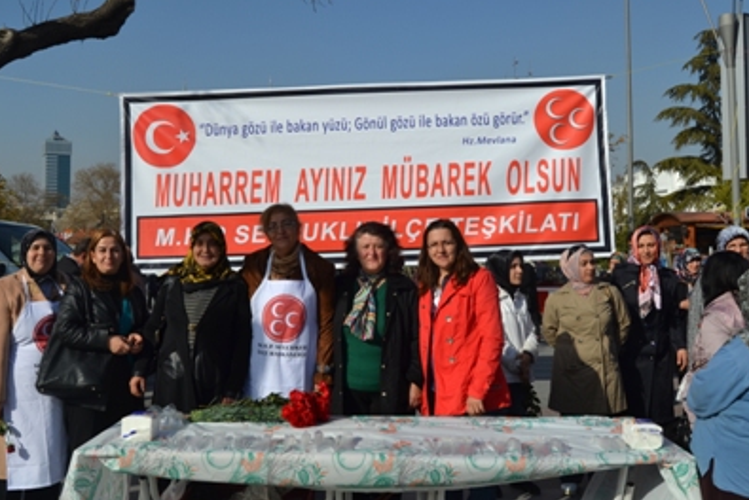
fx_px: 708
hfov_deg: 55.7
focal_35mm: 34
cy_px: 228
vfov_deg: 38.9
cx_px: 358
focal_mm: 20
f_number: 9
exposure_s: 1/320
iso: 100
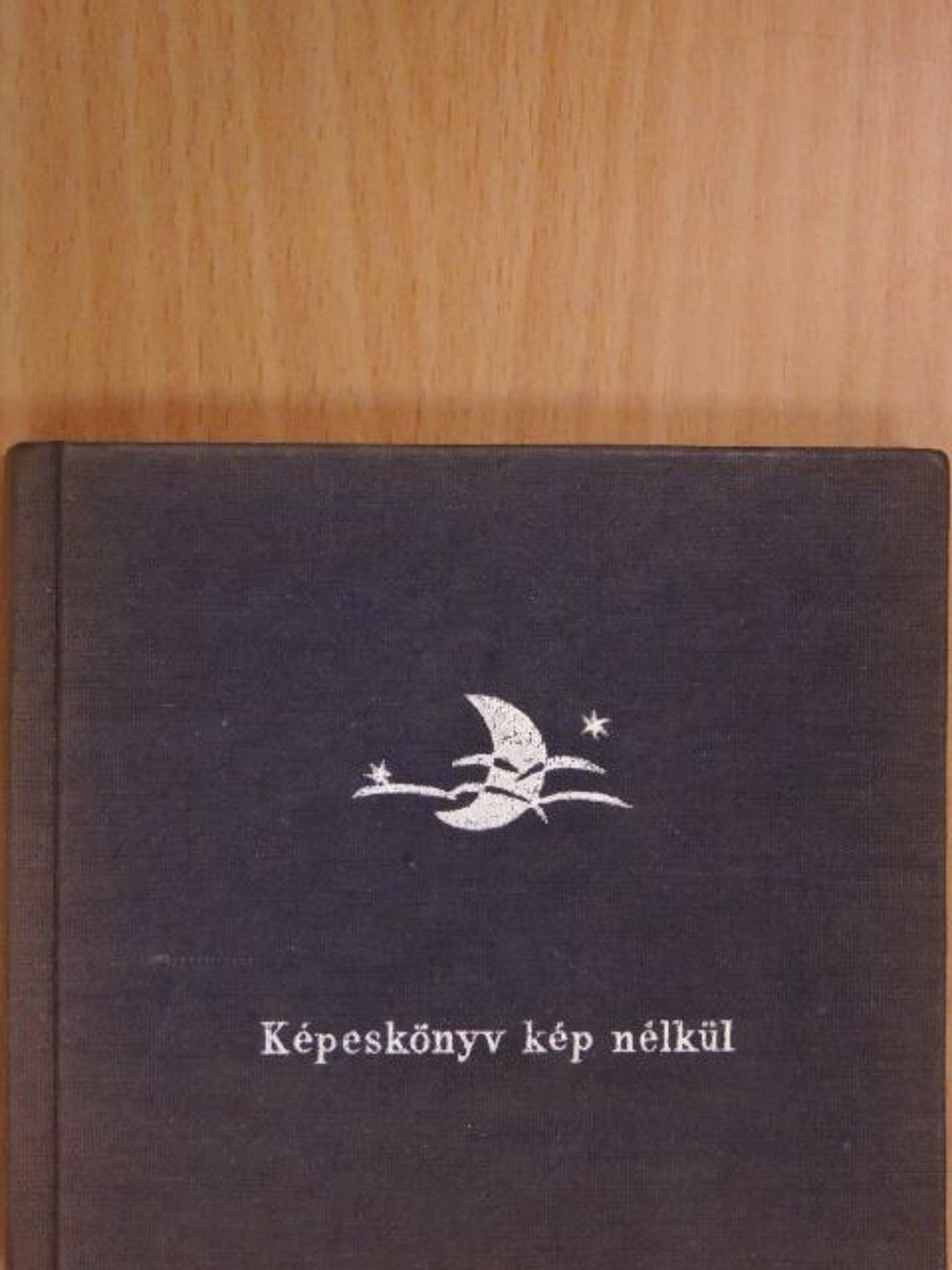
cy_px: 635
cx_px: 476
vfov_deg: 20.7
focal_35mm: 95
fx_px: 3484
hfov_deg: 15.6
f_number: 4.8
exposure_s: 1/100
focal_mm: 17
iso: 1600
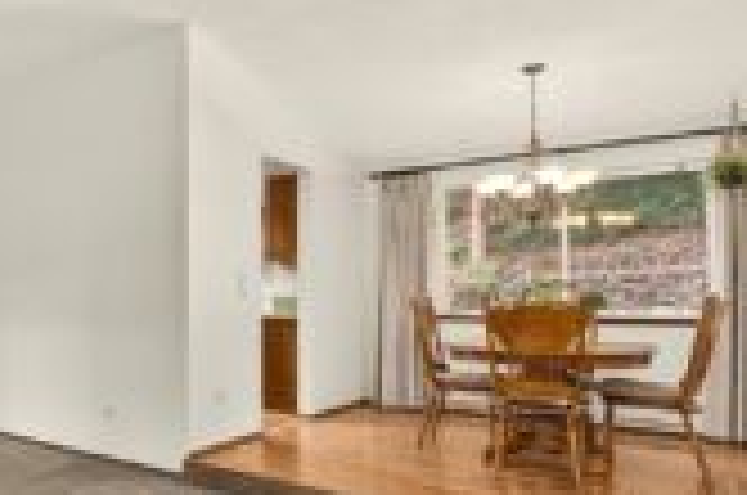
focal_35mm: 29
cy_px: 340
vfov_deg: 44.0
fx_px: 601
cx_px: 27
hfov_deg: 52.7
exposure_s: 1/3
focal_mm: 12
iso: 1000
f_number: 7.1
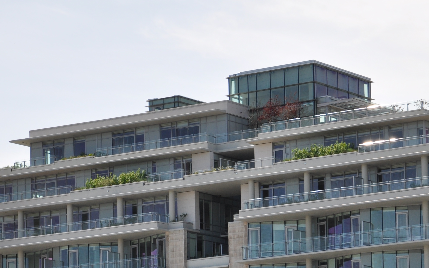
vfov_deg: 6.8
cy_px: 301
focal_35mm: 191
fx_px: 2233
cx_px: 314
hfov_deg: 11.0
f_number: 8
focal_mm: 58
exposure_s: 1/200
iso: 200
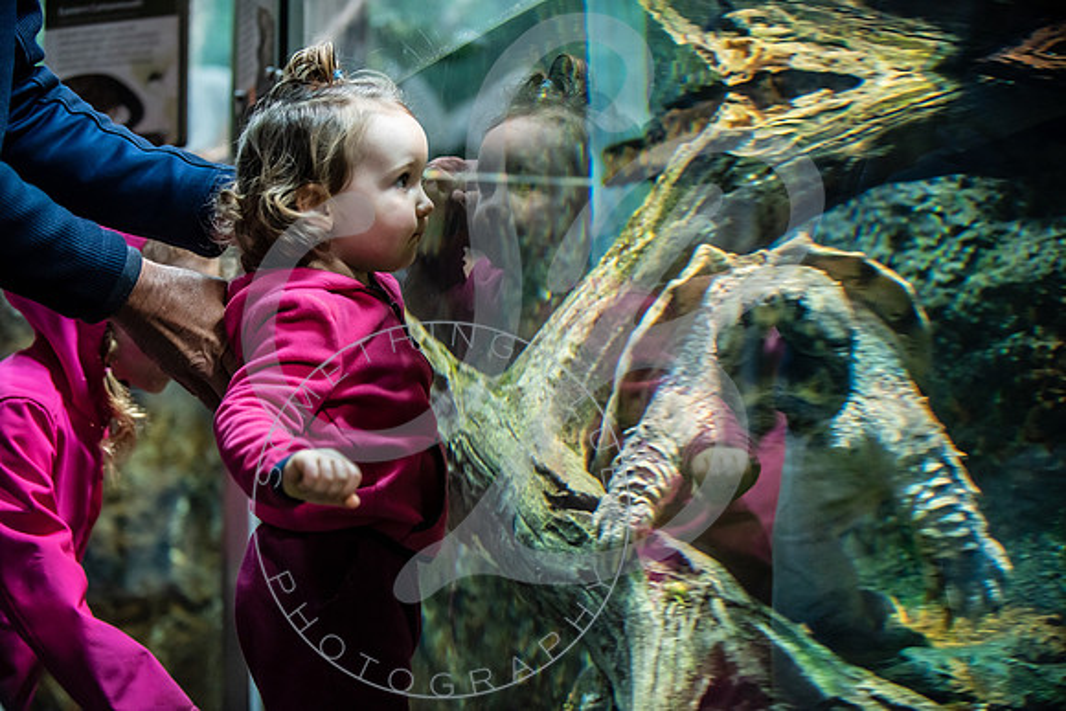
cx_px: 533
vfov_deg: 19.5
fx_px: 2073
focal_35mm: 70
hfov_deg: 28.8
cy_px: 356
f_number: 2.8
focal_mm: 70
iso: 1000
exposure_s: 1/200
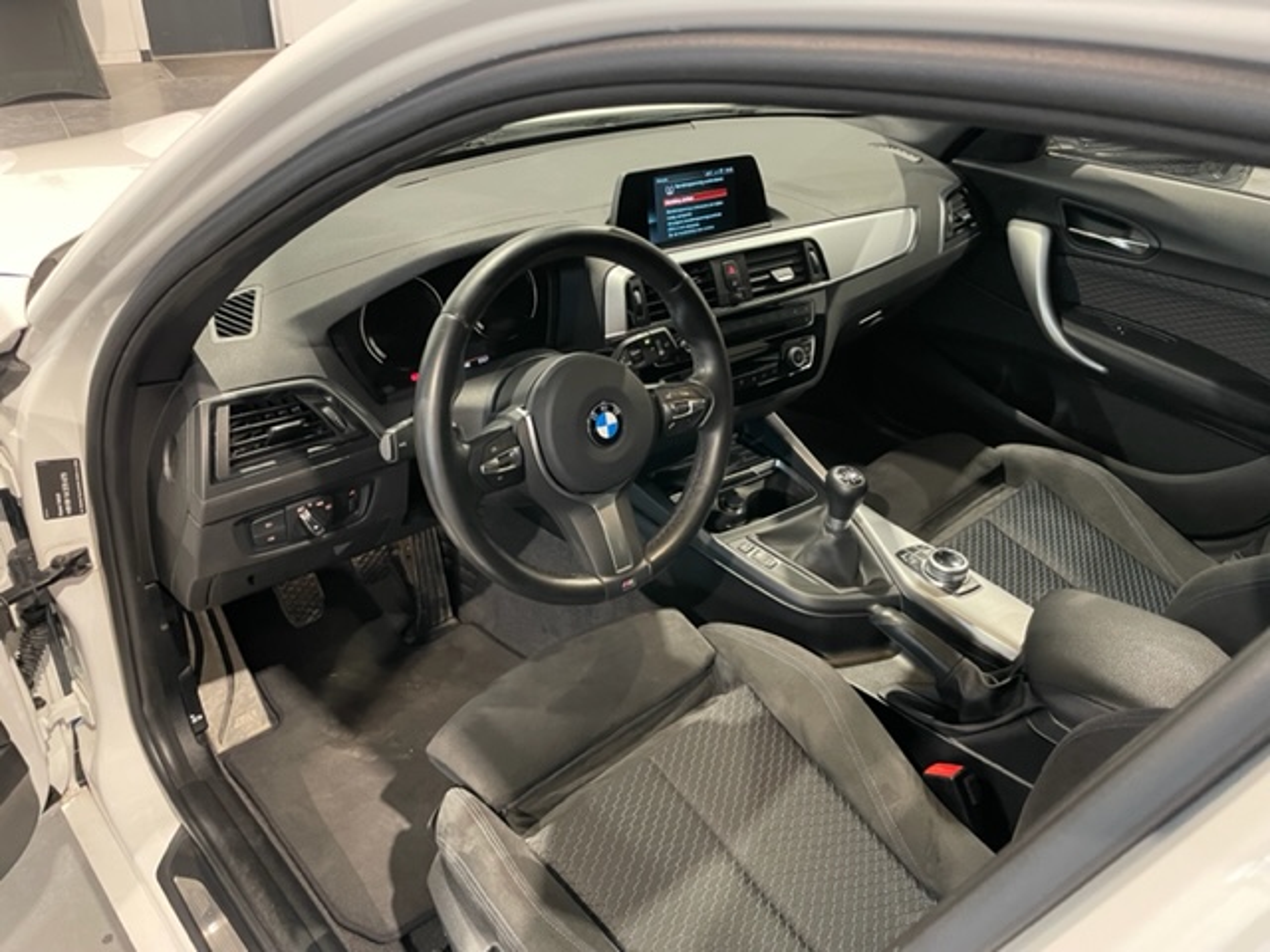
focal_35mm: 26
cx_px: 635
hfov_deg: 67.3
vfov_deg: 53.1
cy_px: 476
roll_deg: -3.6
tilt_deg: -34.6
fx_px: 954
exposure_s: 1/33
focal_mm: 4.2
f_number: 1.6
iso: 500
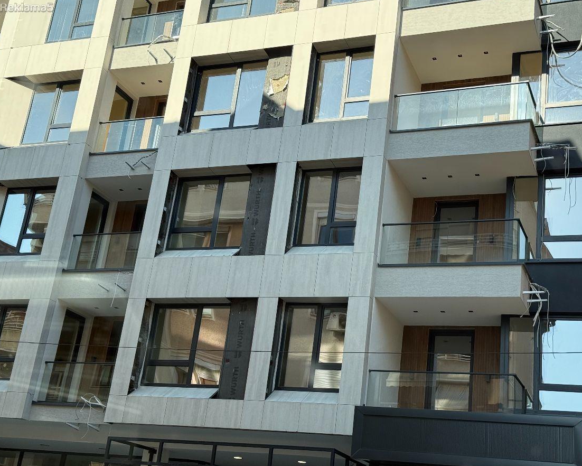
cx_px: 312
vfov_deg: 29.7
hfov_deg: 36.6
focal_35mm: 51
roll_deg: -6.9
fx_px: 879
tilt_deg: +20.8
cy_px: 234
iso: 64
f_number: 1.78
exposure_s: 1/1678
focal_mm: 6.76
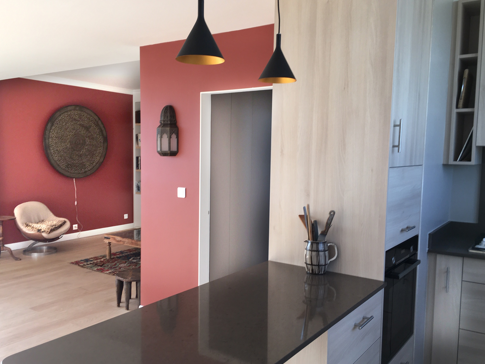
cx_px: 236
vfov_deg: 45.4
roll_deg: -0.1
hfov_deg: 58.3
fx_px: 434
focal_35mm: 31
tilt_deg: -6.9
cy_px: 192
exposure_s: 1/100
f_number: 2.2
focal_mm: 4.15
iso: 25
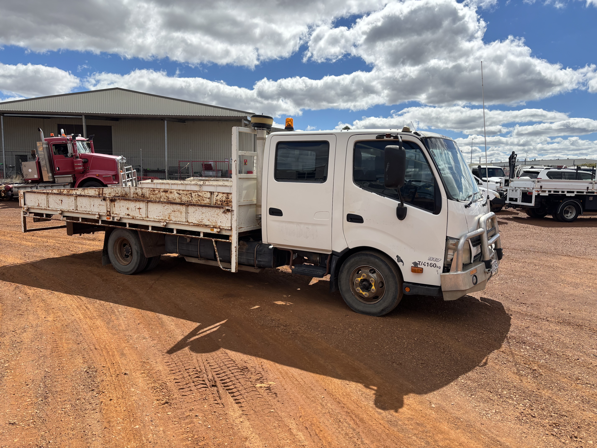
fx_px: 448
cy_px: 224
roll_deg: -0.8
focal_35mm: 26
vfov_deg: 53.1
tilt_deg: -7.0
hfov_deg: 67.3
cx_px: 298
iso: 50
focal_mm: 5.96
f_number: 1.6
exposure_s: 1/4425
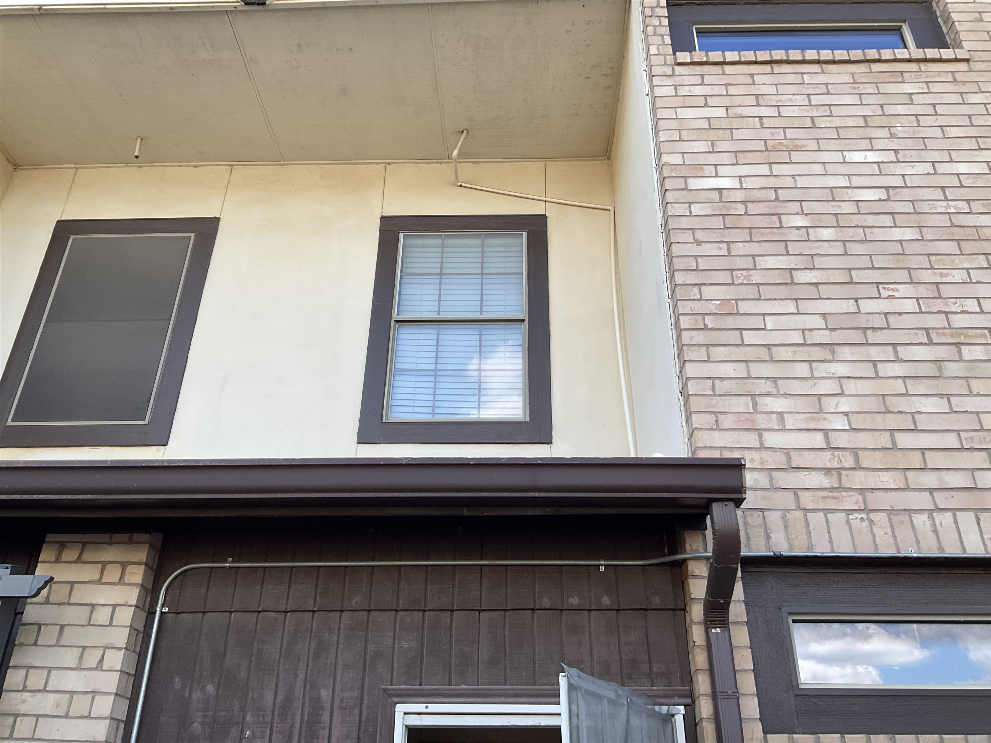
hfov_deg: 61.7
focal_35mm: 29
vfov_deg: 48.2
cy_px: 372
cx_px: 496
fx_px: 830
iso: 16
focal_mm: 3
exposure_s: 1/406
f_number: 1.8
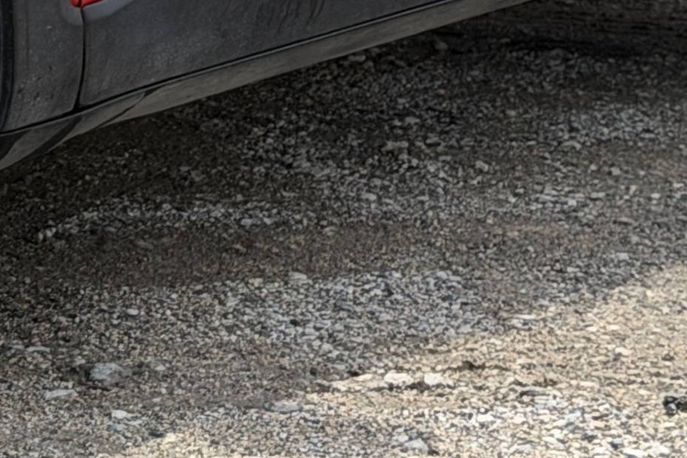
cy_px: -378
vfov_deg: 6.3
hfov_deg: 9.4
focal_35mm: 213
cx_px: -299
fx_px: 4064
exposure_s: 1/3096
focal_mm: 6.76
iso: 80
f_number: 1.78
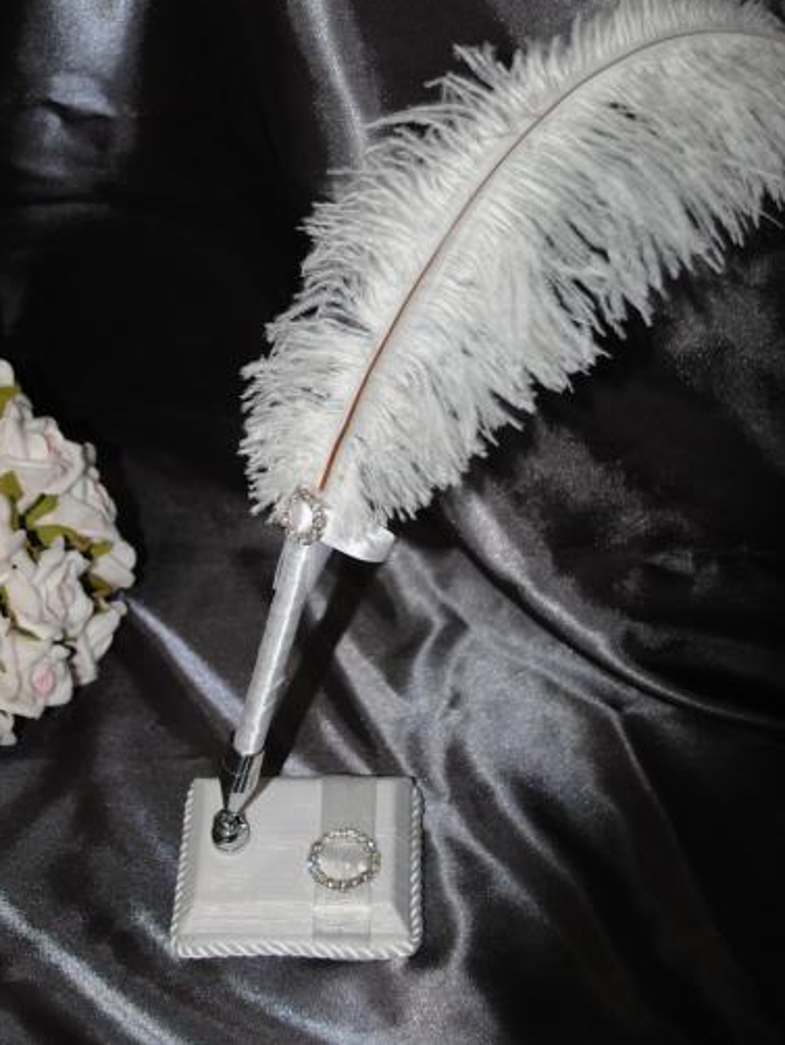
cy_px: 453
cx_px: 395
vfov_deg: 43.7
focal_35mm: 43
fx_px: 1299
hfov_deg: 33.6
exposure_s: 1/125
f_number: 4.2
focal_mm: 26
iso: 100
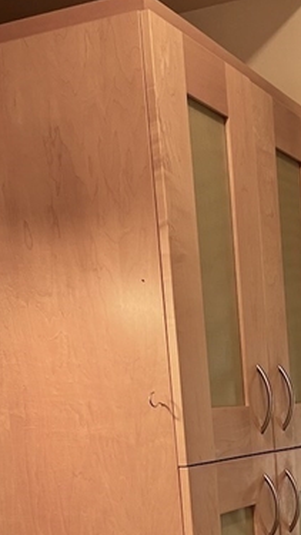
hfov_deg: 19.4
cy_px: 501
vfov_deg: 33.7
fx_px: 823
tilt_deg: -5.6
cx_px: 374
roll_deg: +1.3
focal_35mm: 58
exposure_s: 1/60
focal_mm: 5.1
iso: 80
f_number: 1.6
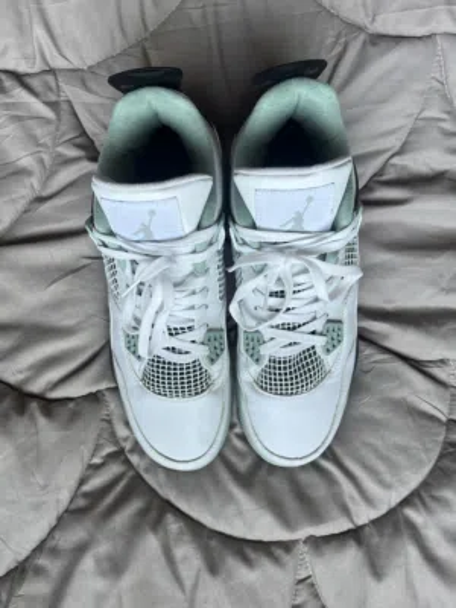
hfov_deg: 53.1
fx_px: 457
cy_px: 304
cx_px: 228
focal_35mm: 26
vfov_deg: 67.3
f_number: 1.6
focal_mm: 5.1
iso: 125
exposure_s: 1/103
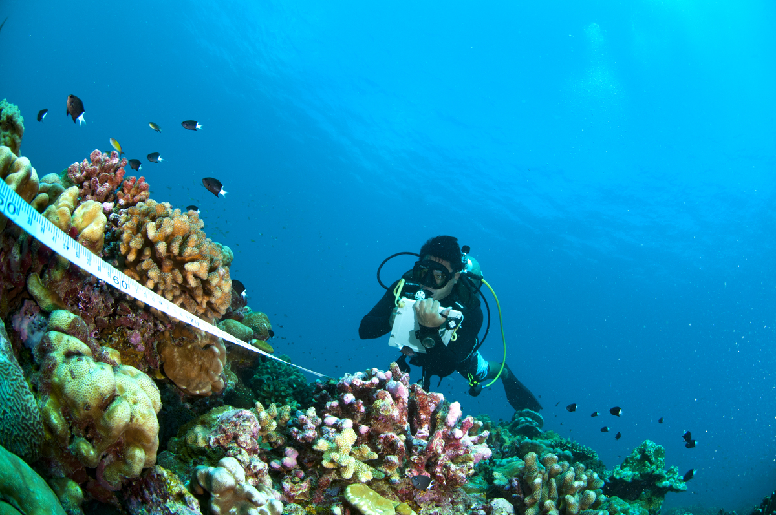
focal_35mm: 16
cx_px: 388
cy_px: 258
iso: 200
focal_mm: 10.5
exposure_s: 1/160
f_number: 8
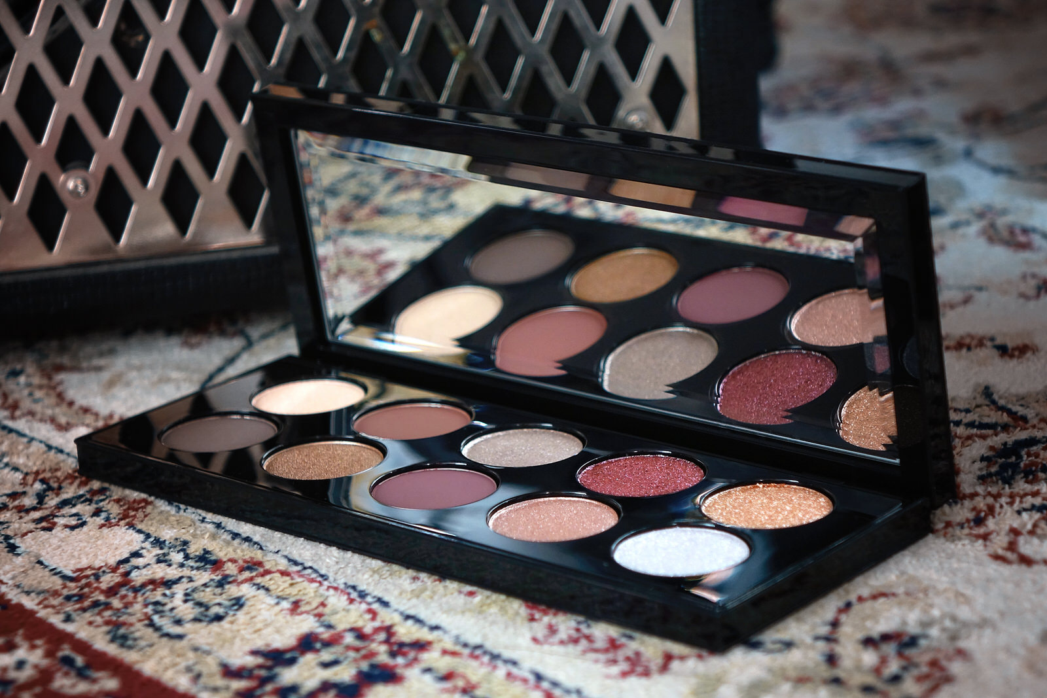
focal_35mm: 100
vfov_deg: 13.7
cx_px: 524
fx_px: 2908
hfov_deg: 20.4
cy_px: 349
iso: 400
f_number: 2.8
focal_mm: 36.77
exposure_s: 1/125
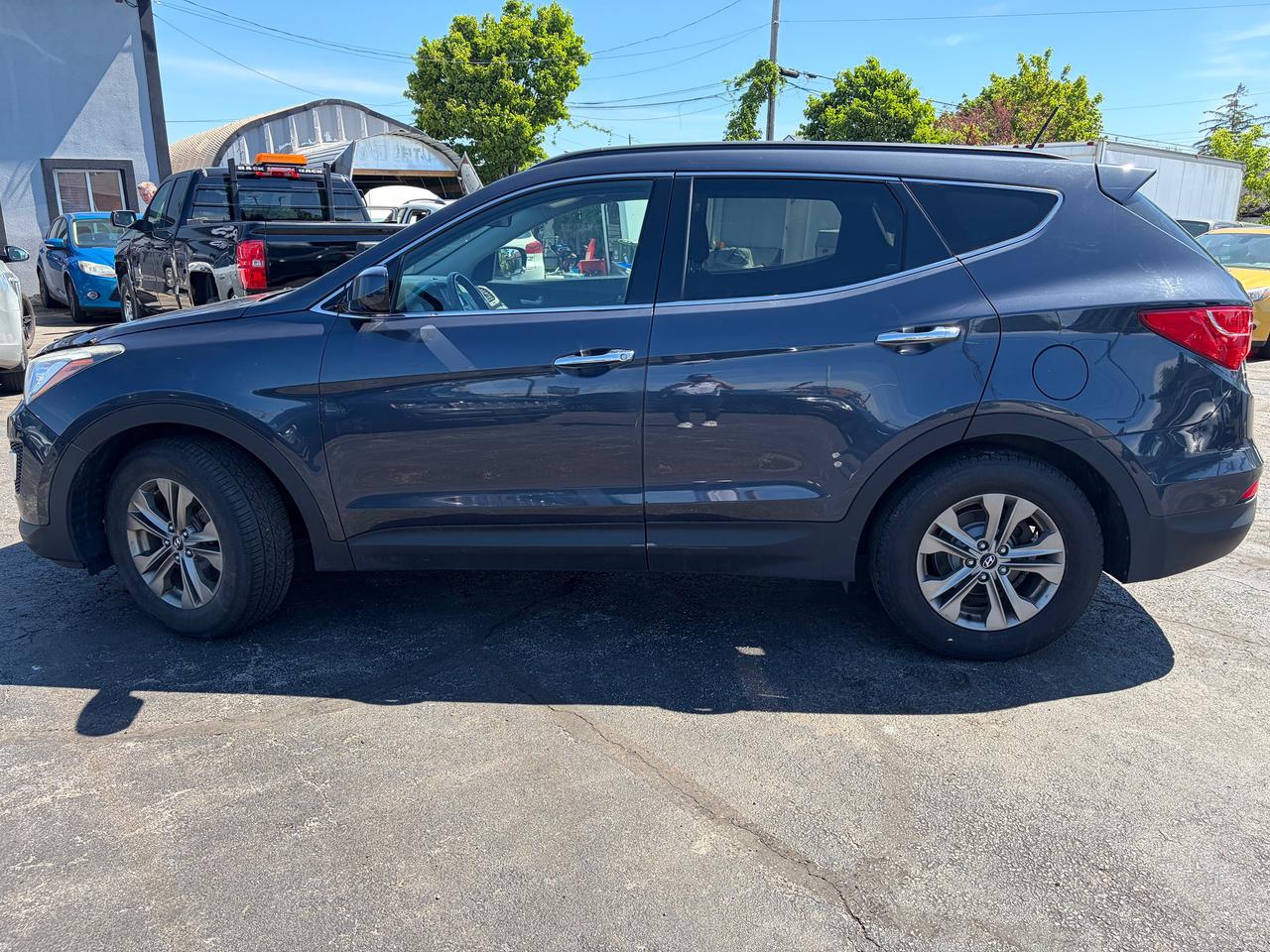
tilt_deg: -15.3
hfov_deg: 67.3
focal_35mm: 26
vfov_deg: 53.1
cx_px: 635
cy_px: 476
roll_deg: +0.2
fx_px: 954
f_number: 1.6
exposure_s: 1/1175
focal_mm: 5.96
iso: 64
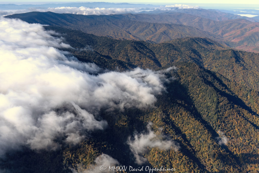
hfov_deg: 50.7
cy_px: 86
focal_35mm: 38
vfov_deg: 35.1
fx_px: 273
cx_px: 130
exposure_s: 1/8000
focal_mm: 38
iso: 1600
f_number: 8
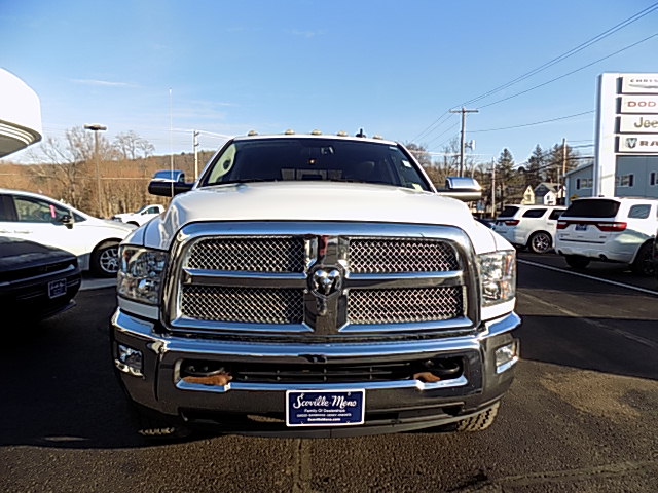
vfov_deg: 58.9
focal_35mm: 23
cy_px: 246
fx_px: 437
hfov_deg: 73.9
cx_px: 329
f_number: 3.1
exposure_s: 1/500
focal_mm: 4
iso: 80
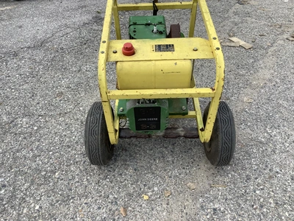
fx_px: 263
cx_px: 147
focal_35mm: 31
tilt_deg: -37.5
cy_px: 110
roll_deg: +2.2
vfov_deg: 45.4
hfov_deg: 58.4
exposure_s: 1/322
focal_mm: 3.3
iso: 25
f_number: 2.4
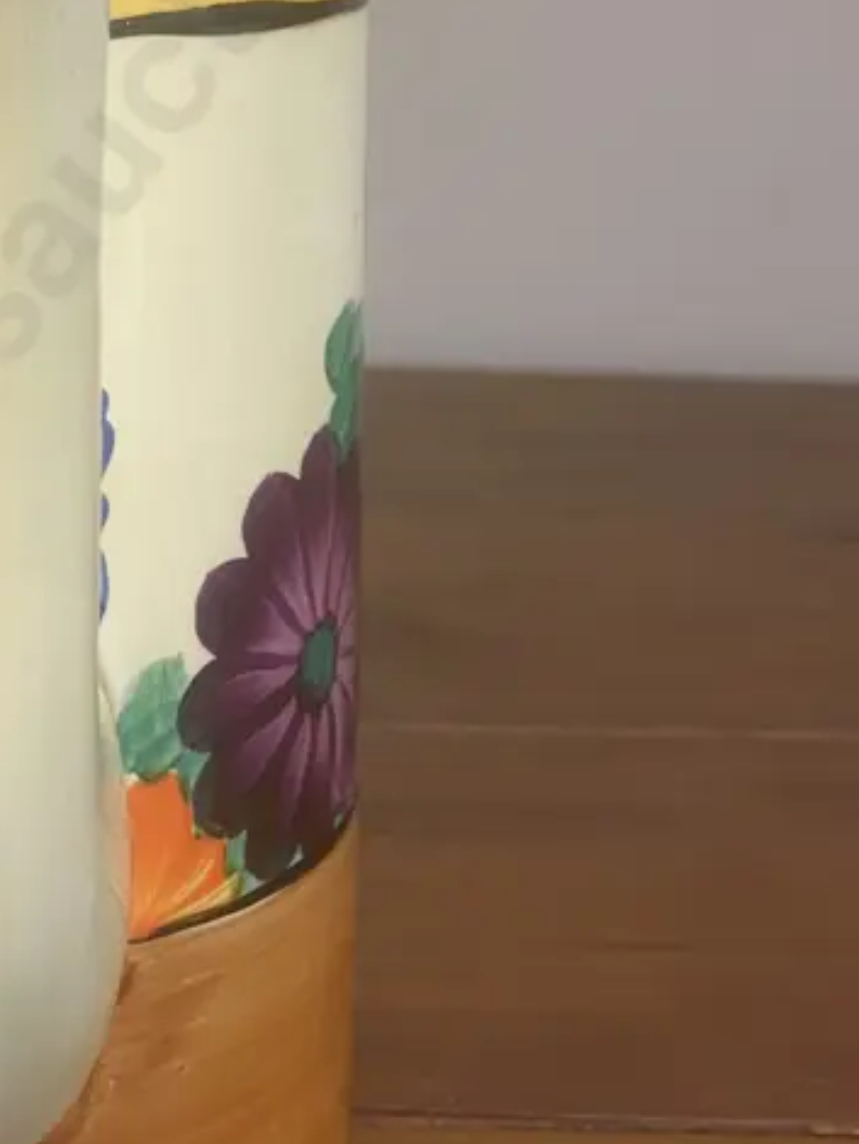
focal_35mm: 61
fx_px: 2016
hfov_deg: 23.0
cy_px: 343
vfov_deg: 31.3
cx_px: -27
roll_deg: -0.8
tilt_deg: -15.8
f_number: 1.8
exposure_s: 1/50
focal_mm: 3.99
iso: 160
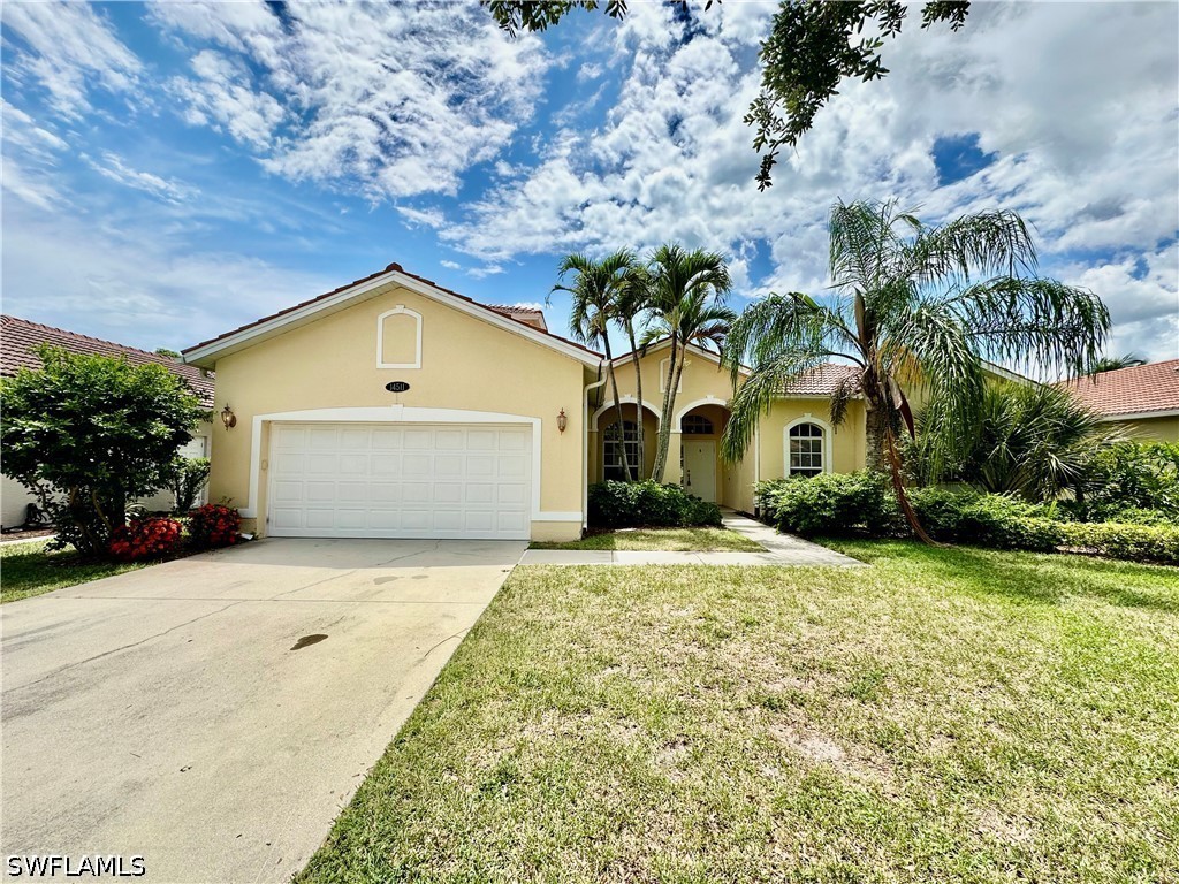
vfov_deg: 85.7
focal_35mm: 14
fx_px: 477
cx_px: 590
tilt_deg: +2.5
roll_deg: -0.6
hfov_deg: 102.1
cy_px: 442
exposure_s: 1/2174
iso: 50
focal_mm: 2.22
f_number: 2.2
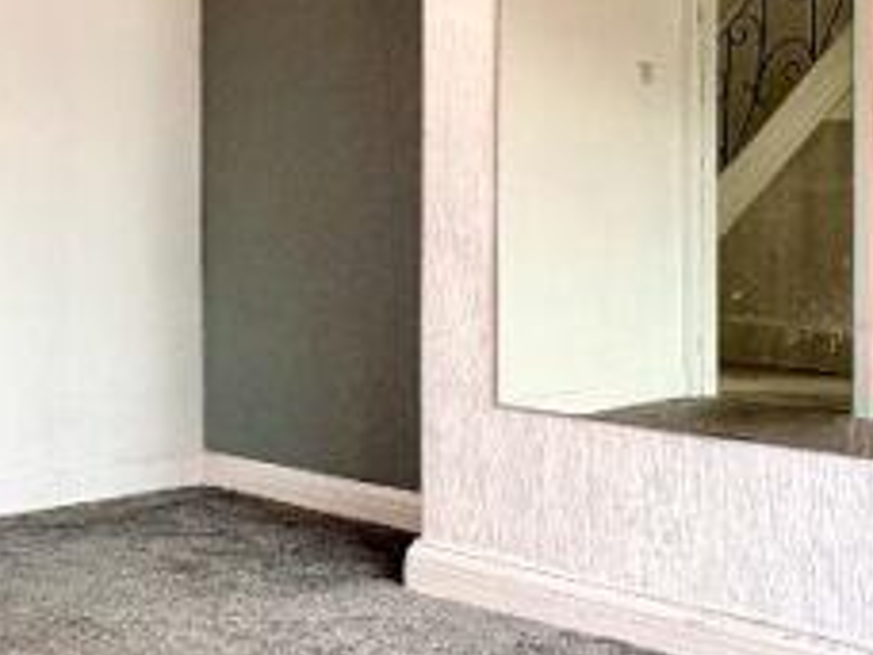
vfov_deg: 23.1
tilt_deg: +1.1
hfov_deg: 30.7
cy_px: 172
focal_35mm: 63
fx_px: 1589
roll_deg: +0.5
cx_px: 391
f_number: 2.2
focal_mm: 2.22
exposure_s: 1/99
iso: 64
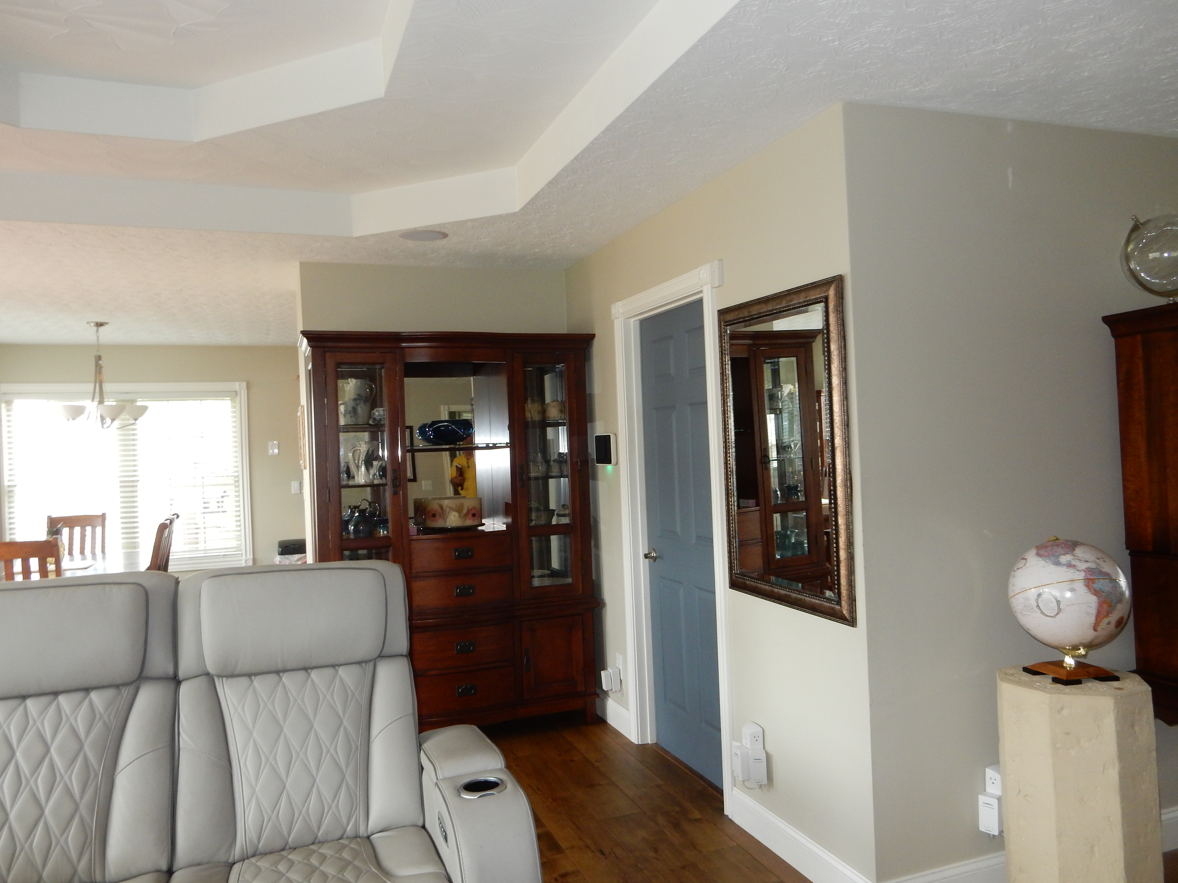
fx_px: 851
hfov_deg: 69.4
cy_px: 442
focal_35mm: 25
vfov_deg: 54.9
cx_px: 589
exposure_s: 1/30
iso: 200
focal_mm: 4.5
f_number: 3.7
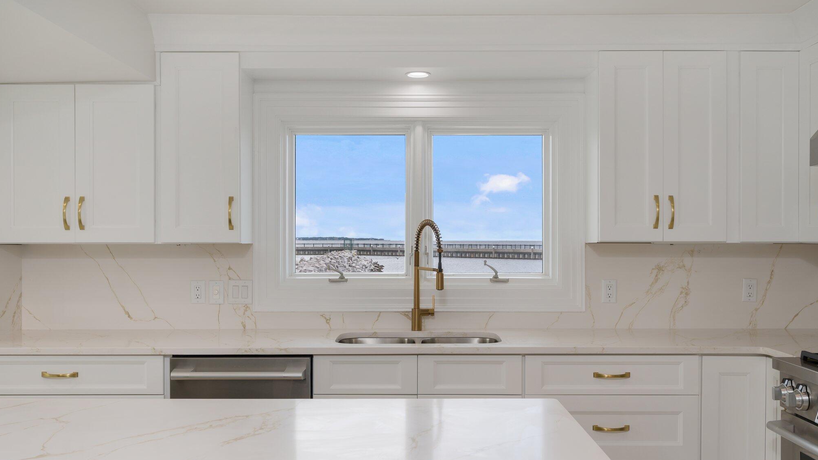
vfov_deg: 36.7
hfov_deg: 61.0
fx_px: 694
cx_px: 411
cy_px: 241
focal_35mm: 32
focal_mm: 30
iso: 160
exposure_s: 1/80
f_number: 9
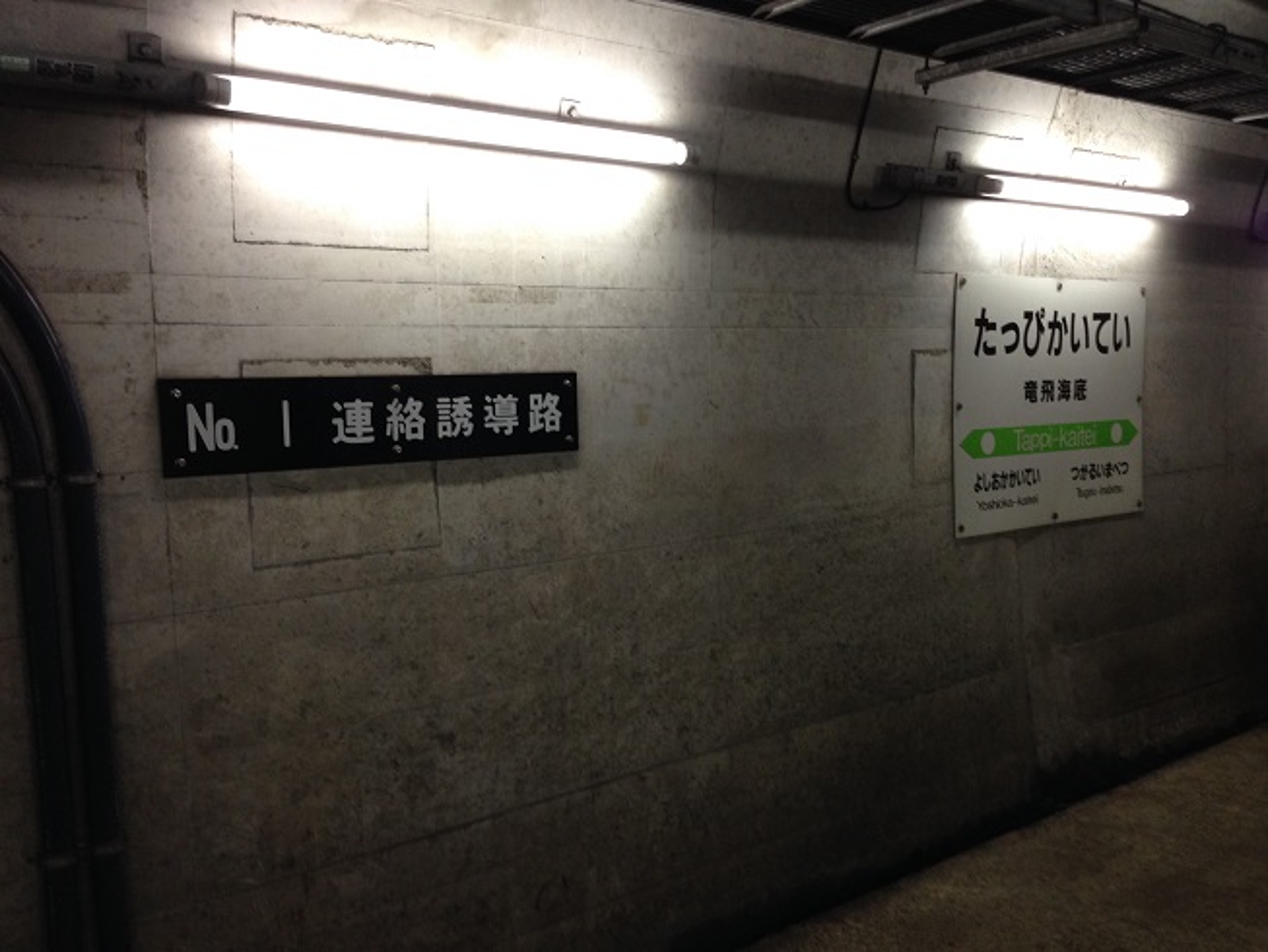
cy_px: 476
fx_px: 1209
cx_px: 634
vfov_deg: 43.0
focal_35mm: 33
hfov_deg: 55.3
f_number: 2.4
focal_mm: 4.12
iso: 125
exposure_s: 1/20
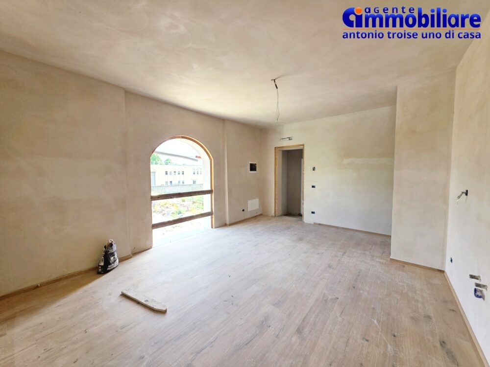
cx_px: 245
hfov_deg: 106.2
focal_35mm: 13
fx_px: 184
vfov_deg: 89.9
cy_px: 184
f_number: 1.9
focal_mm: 2.2
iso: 32
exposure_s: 1/100
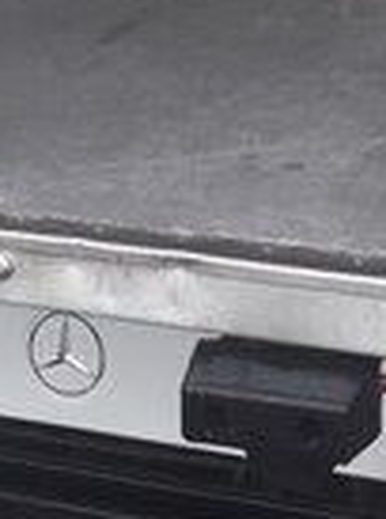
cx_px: 307
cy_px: -360
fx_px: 1464
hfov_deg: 14.9
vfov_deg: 17.2
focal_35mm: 98
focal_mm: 3.6
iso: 50
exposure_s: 1/100
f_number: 1.9
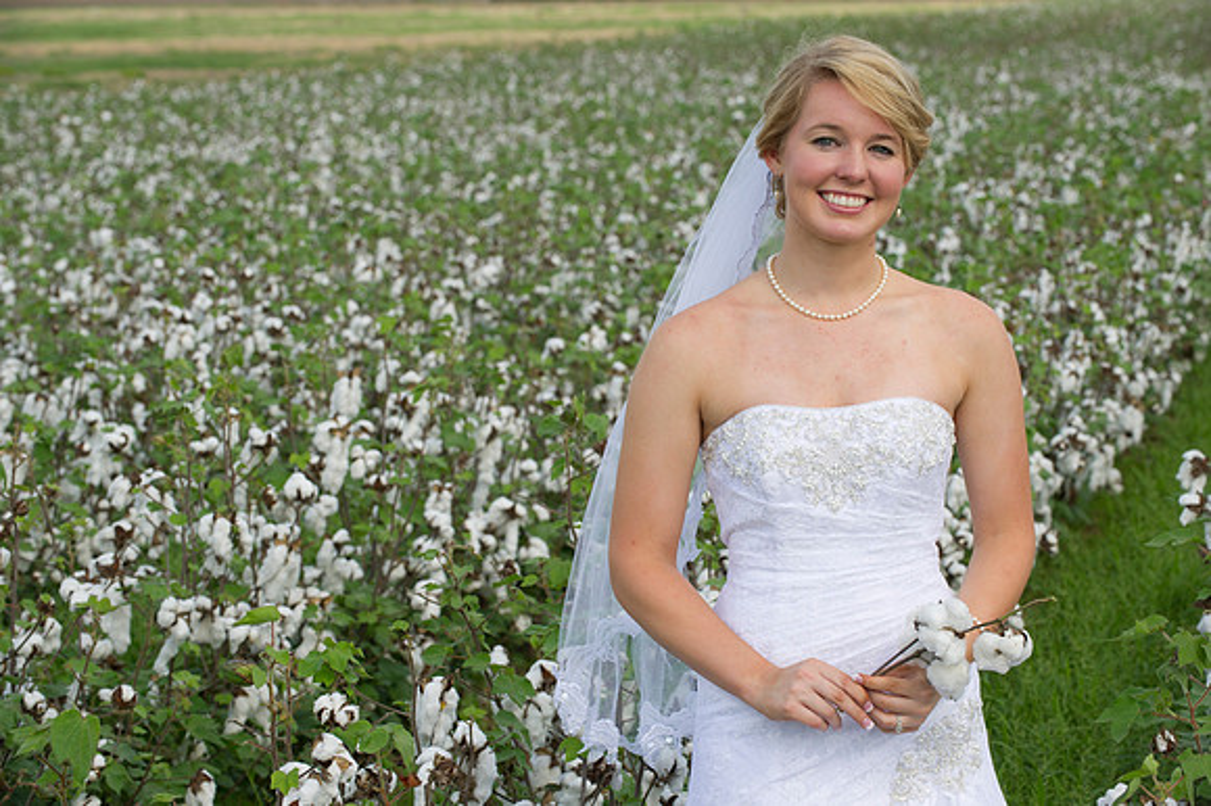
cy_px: 403
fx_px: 3900
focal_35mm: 116
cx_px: 606
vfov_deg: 11.8
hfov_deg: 17.7
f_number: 8
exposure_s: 1/160
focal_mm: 116
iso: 200
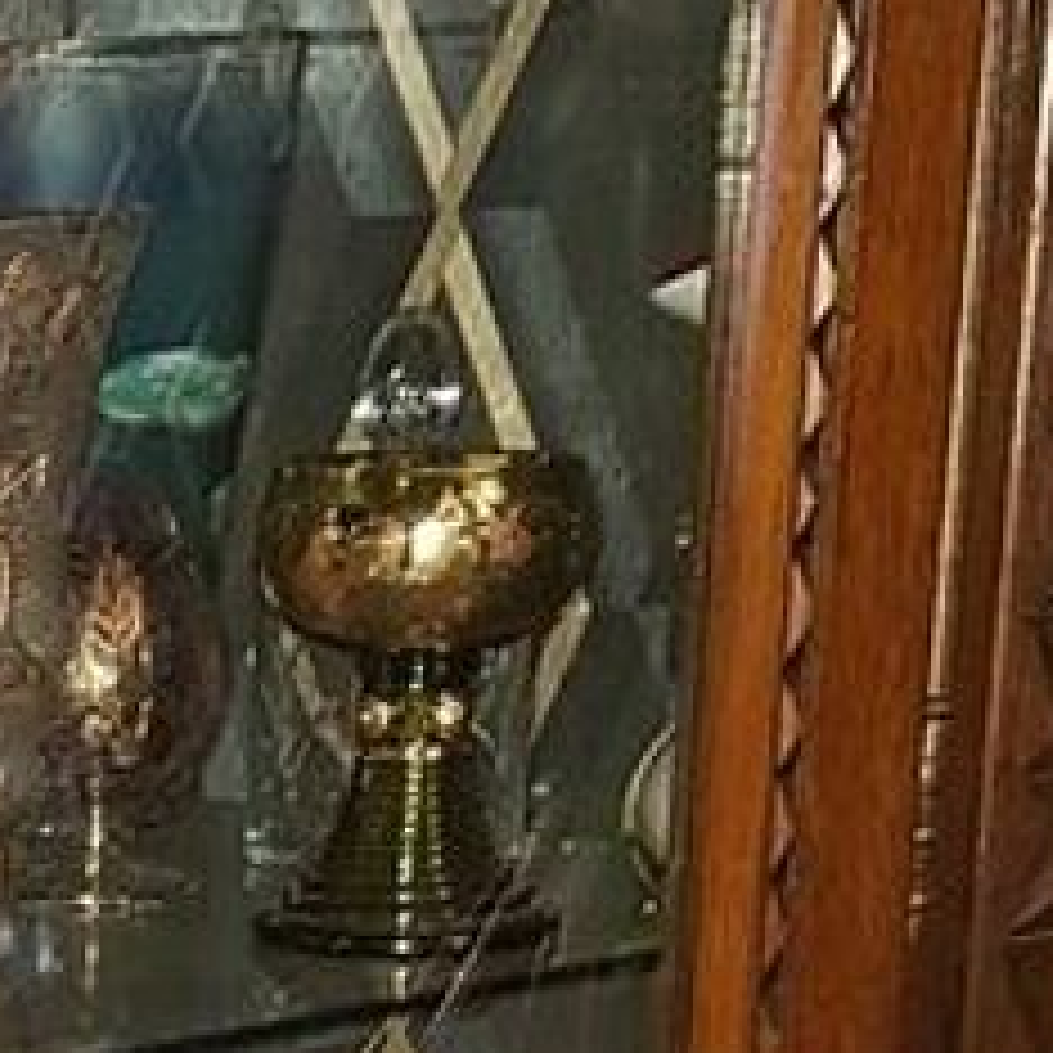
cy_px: 1667
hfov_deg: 11.8
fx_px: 4508
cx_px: -1107
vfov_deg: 12.5
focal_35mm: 131
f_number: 1.7
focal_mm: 4.3
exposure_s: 1/10
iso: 200
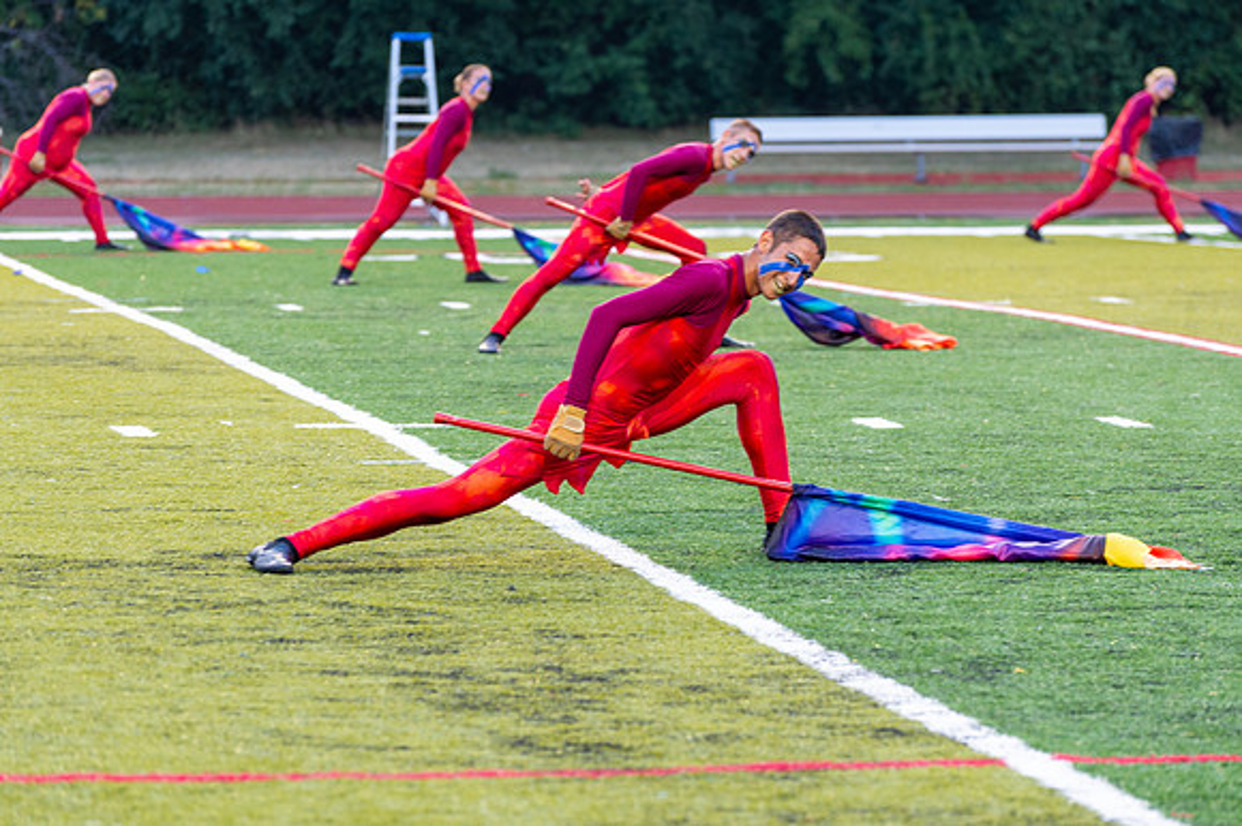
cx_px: 682
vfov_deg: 6.7
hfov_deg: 10.1
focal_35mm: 204
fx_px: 7030
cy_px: 452
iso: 1250
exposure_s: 1/200
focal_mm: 180
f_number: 5
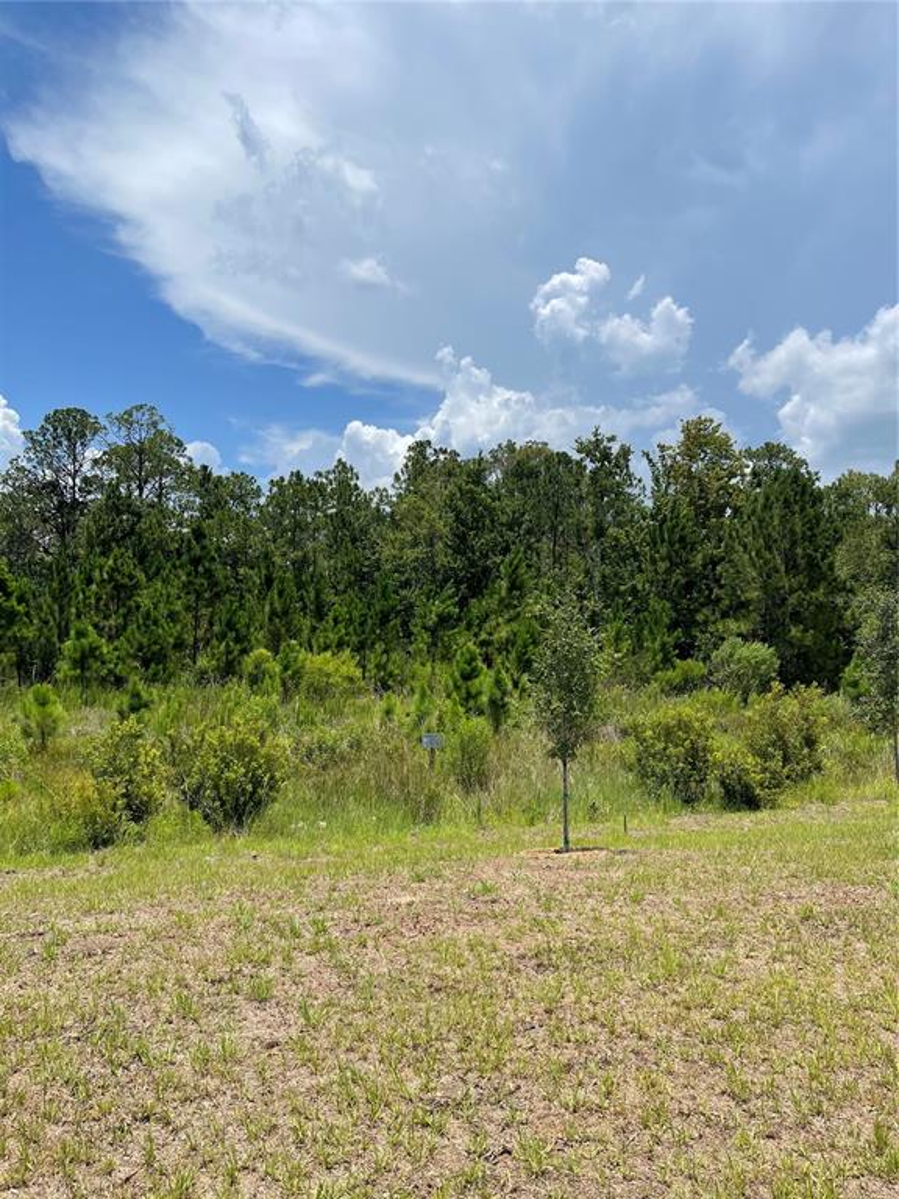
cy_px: 600
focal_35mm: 25
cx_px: 450
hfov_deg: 54.9
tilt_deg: +3.3
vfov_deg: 69.4
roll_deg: -1.5
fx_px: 866
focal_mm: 5.1
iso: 32
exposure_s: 1/6250
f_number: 1.6
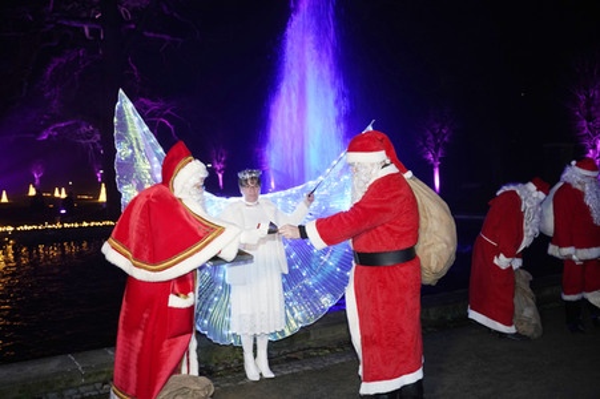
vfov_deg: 35.9
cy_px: 200
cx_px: 300
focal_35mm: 37
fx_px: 616
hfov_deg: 51.9
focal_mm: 37
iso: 1250
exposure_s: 1/30
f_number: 4.5
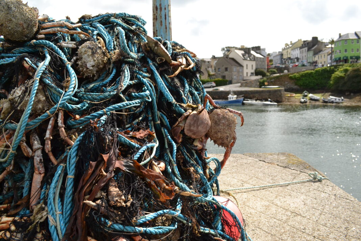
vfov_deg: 47.9
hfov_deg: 67.4
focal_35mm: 27
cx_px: 180
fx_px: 271
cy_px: 120
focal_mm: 18
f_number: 5.6
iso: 1600
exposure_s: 1/4000
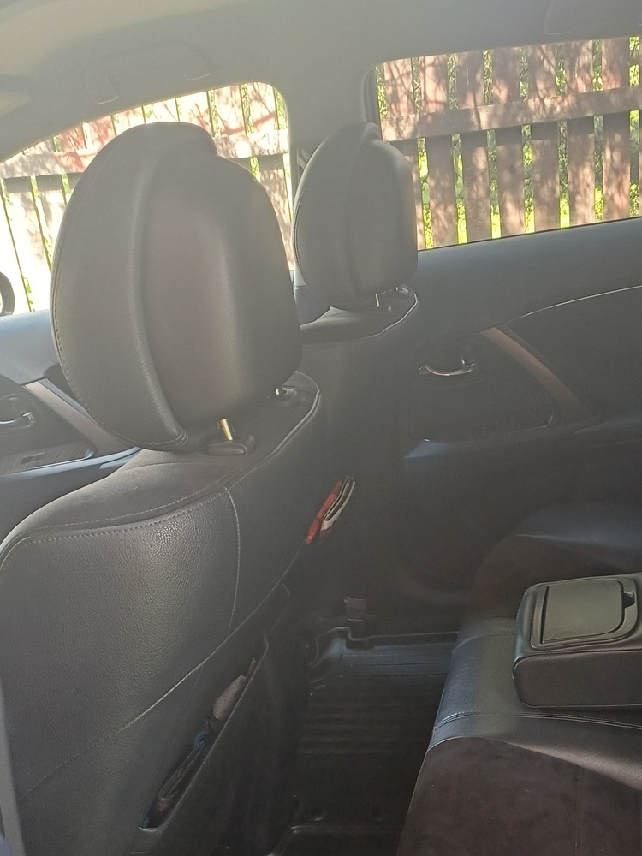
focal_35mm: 40
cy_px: 638
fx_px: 989
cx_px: 461
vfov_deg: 45.3
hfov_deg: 35.4
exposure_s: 1/50
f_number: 1.8
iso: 320
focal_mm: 4.65
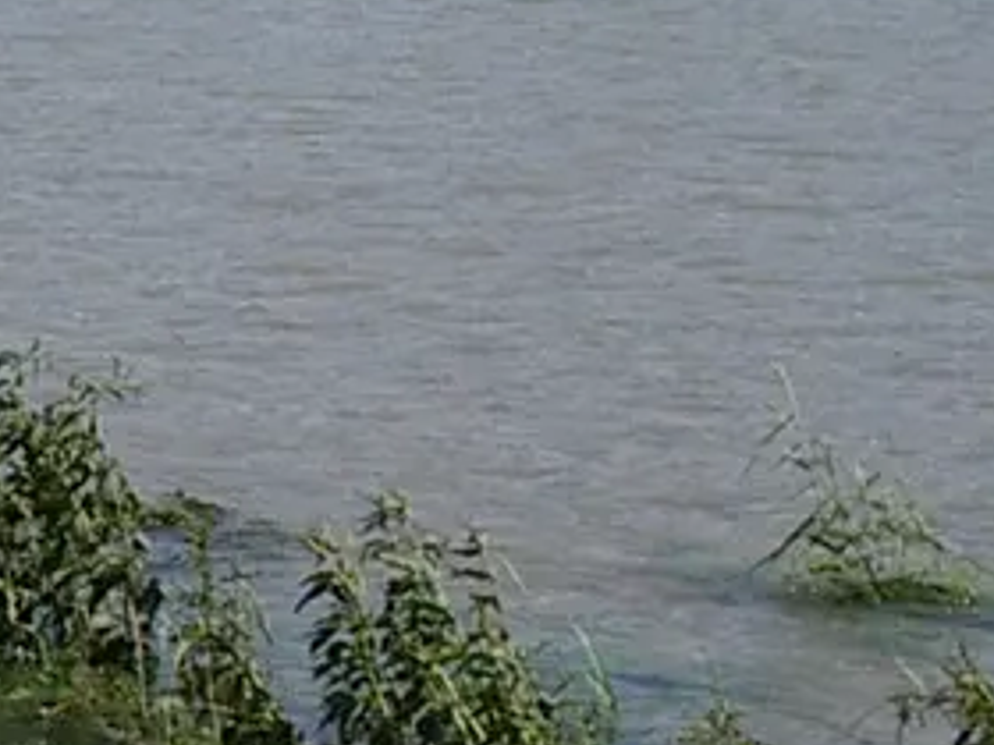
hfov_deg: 10.8
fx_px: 4996
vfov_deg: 8.5
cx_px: -639
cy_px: 60
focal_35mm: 174
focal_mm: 5.8
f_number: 4.8
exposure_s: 1/500
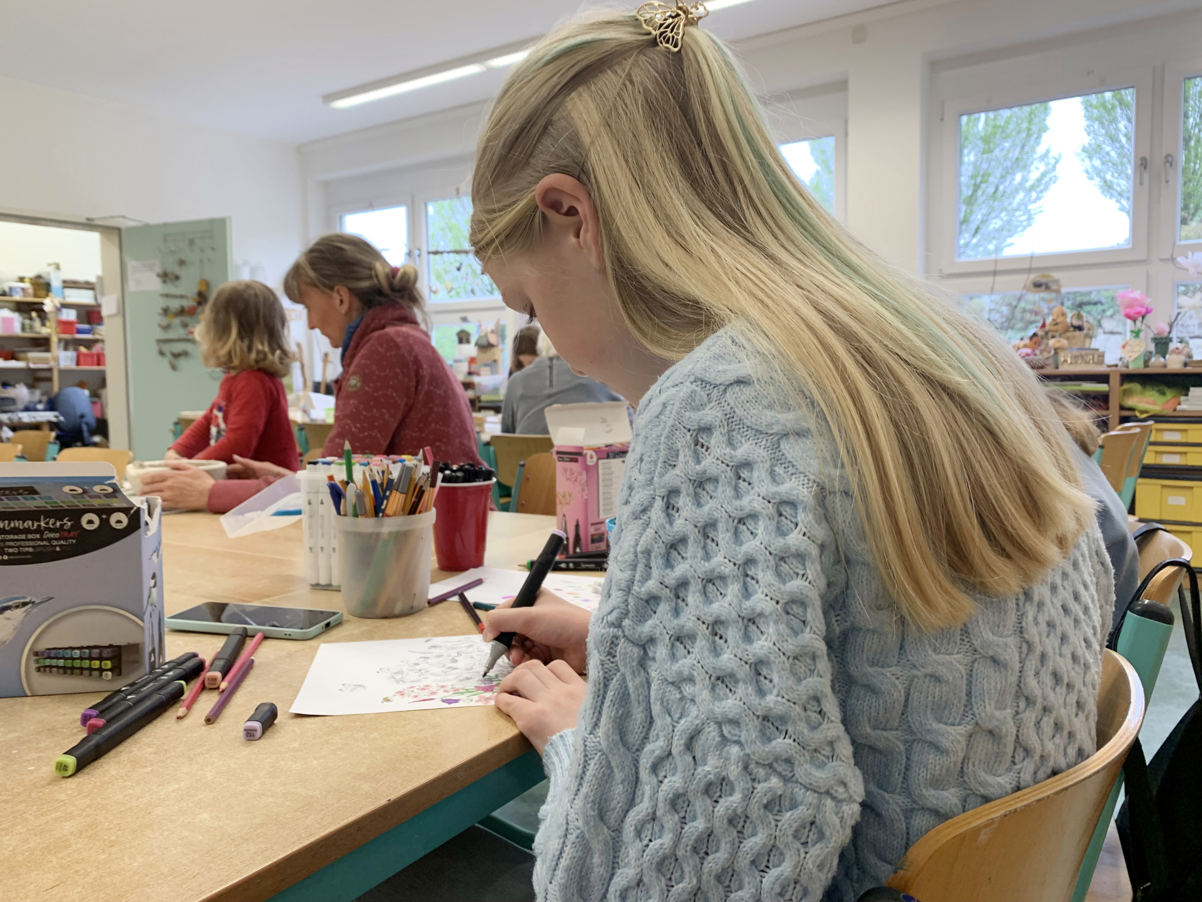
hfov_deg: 67.3
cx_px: 601
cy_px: 451
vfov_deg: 53.1
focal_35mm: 26
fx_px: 903
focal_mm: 4.25
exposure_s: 1/91
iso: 100
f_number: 1.8
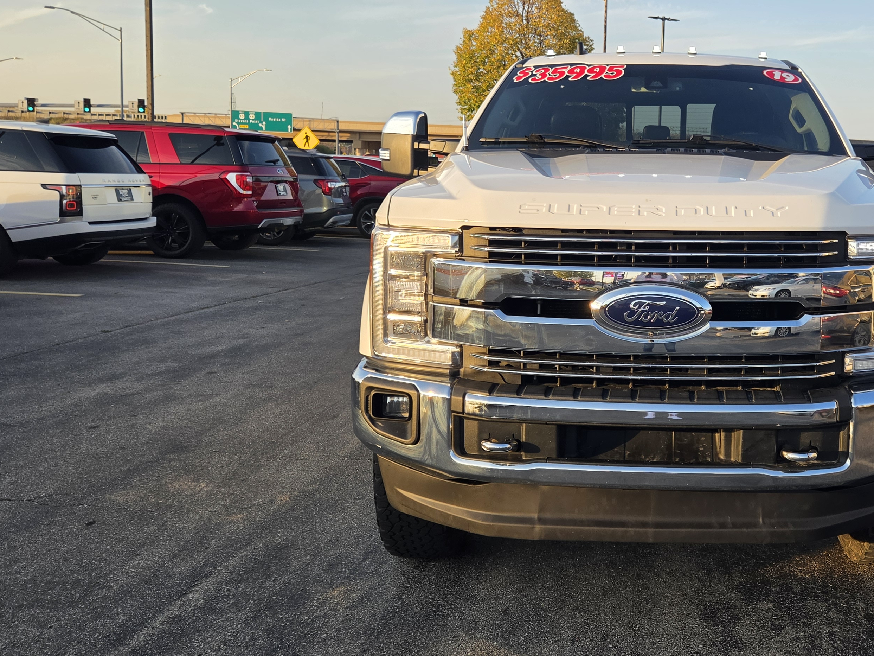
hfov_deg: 48.7
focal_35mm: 37
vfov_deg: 38.4
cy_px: 246
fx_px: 934
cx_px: 628
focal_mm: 5.4
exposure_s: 1/1258
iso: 80
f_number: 1.8
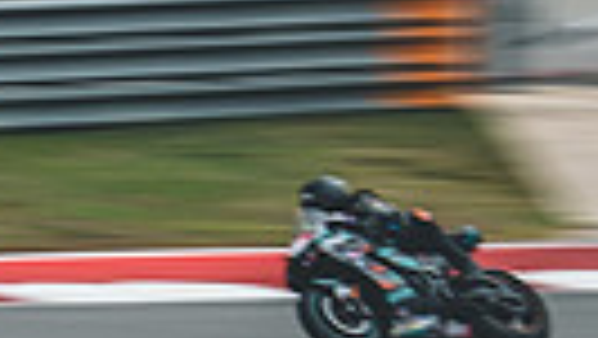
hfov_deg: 1.4
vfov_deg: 0.8
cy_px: 838
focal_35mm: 1525
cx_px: -591
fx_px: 24196
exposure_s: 1/60
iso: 160
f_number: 4.5
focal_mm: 200
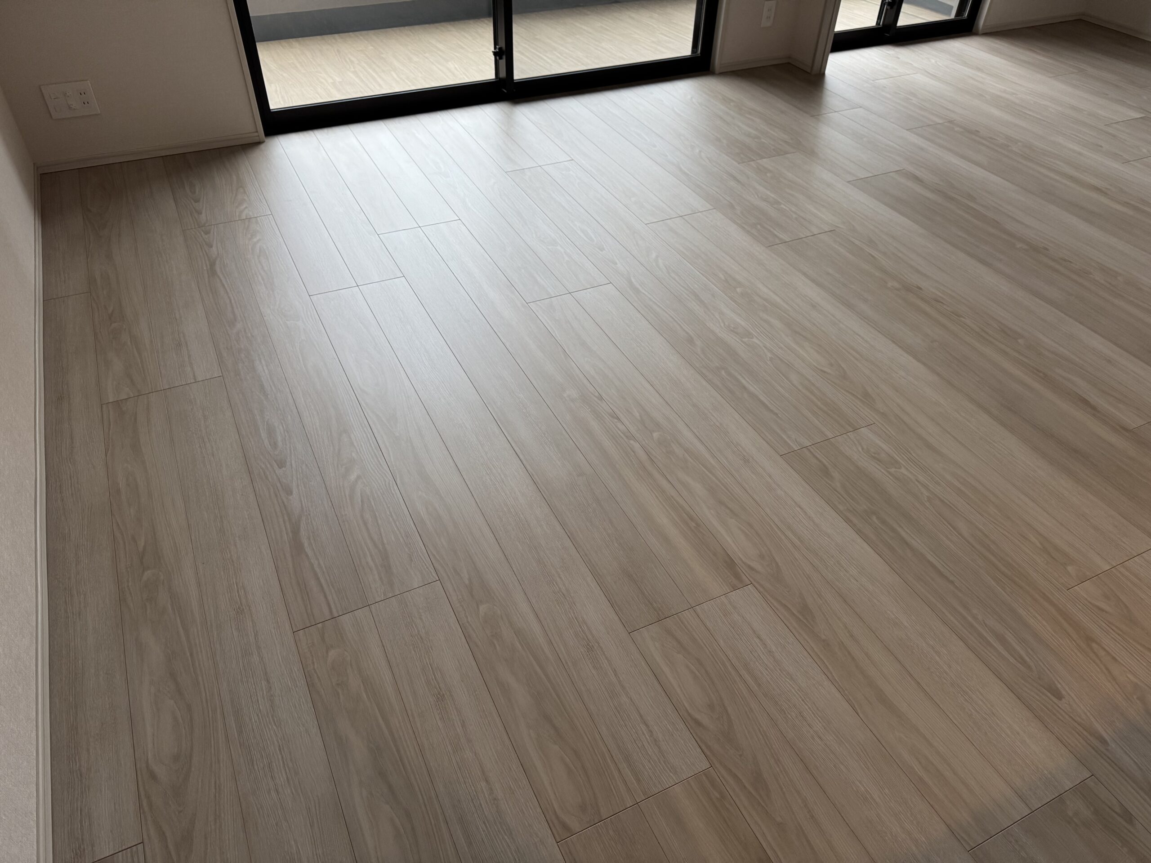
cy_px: 432
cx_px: 576
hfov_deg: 71.6
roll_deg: -1.9
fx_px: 798
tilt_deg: -41.4
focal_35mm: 24
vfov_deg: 56.8
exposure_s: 1/116
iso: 200
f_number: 1.78
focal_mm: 6.76
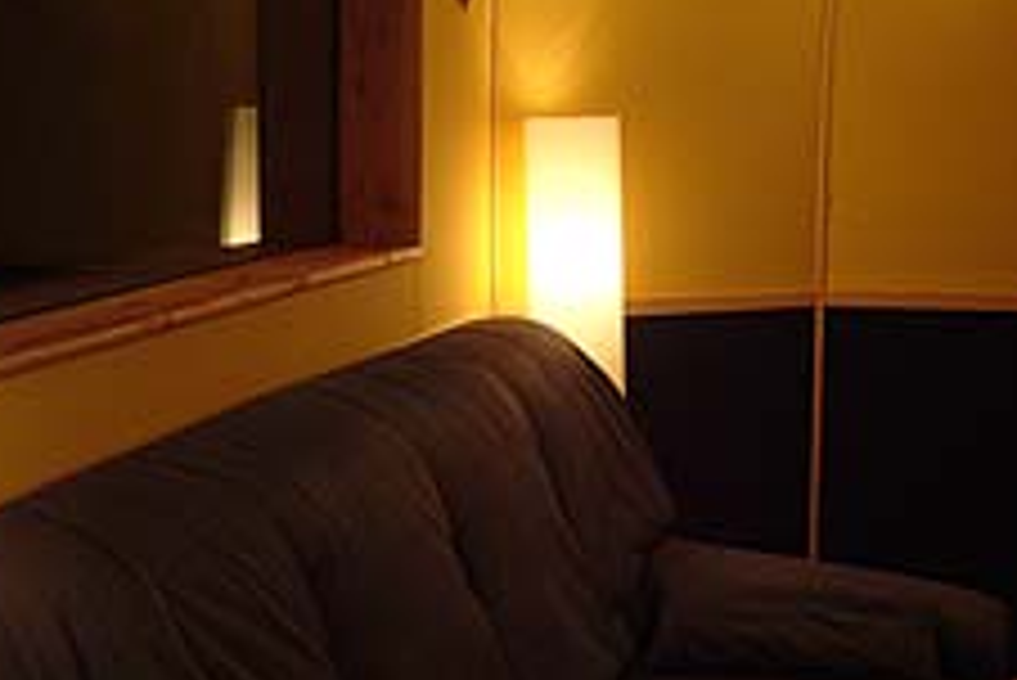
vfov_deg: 19.8
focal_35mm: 69
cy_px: 365
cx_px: 616
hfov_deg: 29.1
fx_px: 1950
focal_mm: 26
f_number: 4
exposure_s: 1/10
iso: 400
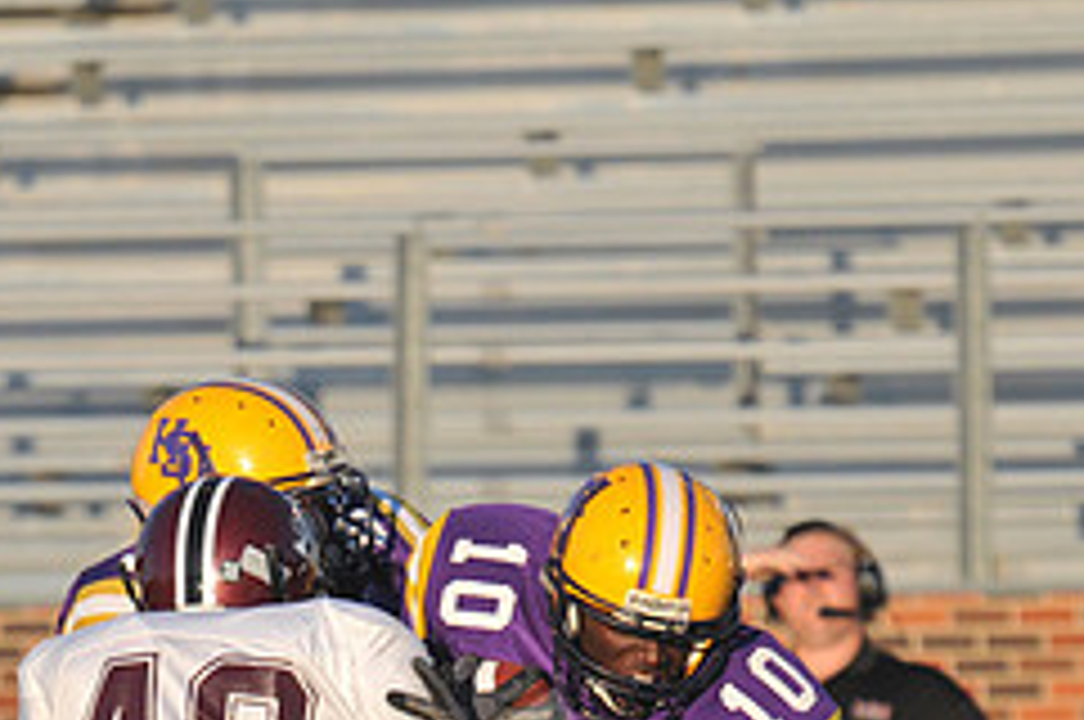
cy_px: 844
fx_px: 28236
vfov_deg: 1.5
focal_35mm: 939
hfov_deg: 2.2
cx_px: 342
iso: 640
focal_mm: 260
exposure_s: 1/2000
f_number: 5.6
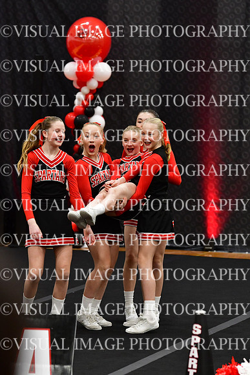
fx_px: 2498
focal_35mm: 240
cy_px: 188
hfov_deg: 5.7
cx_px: 125
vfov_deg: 8.6
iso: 4000
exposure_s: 1/500
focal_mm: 160
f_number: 3.5
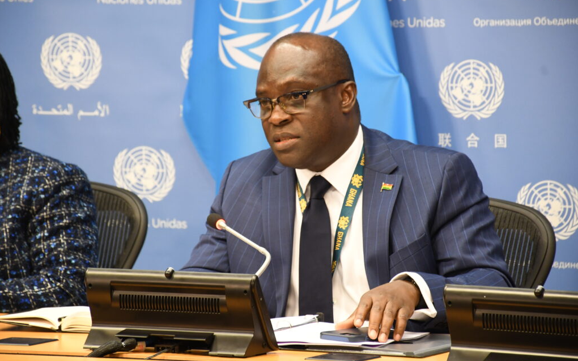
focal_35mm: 215
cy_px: 172
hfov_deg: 9.8
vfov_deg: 6.1
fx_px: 3386
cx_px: 288
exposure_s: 1/50
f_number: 5.6
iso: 1600
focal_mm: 140
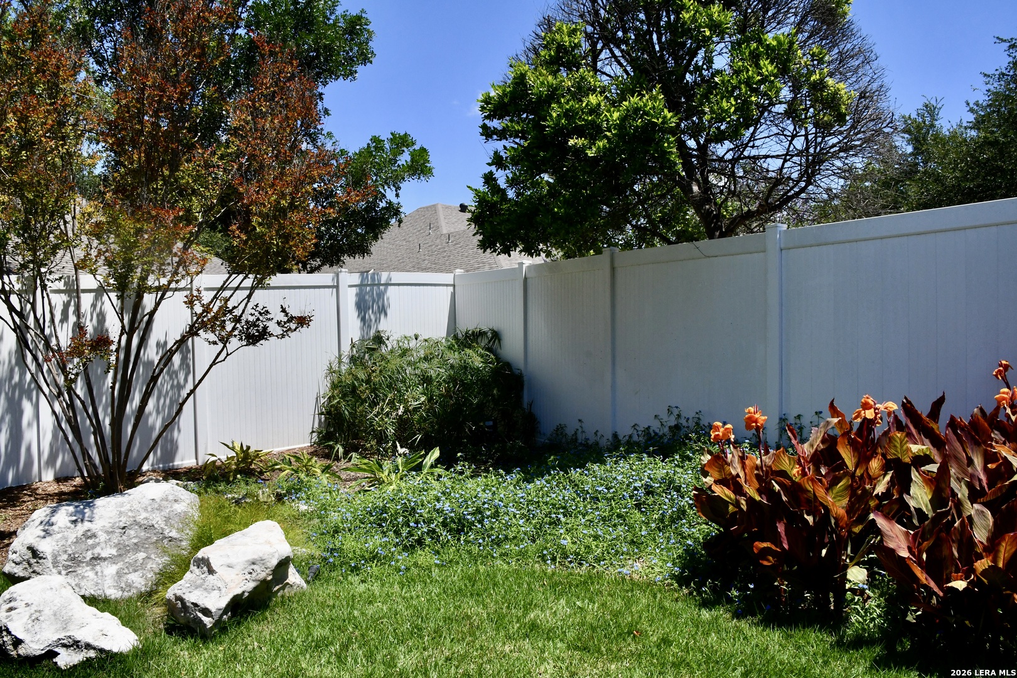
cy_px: 339
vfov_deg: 47.9
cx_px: 508
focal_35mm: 27
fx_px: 763
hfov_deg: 67.4
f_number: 16
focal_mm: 18
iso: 1000
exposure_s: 1/1000
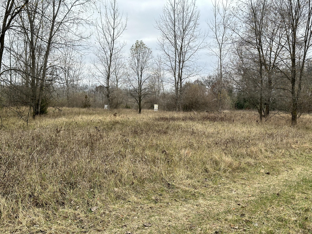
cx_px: 156
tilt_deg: +0.4
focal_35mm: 48
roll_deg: +1.4
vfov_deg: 30.3
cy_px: 117
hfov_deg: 39.7
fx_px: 433
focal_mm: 6.86
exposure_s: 1/980
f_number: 1.78
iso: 64
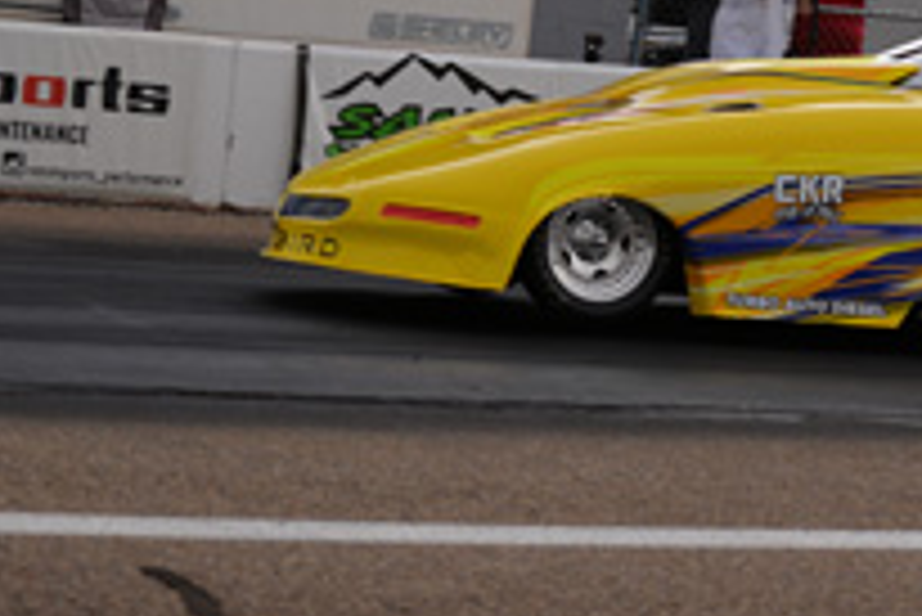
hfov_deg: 11.9
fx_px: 4382
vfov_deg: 8.0
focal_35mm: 171
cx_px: 971
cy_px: -117
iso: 400
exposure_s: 1/1600
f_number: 6.3
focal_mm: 70
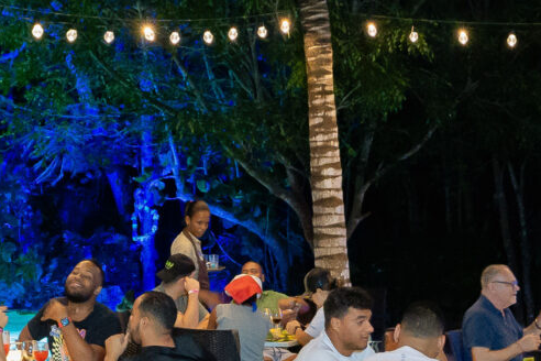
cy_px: 129
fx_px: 1563
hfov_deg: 19.5
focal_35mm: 104
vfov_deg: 13.2
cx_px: 129
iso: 3200
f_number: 2.8
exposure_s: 1/20
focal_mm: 20
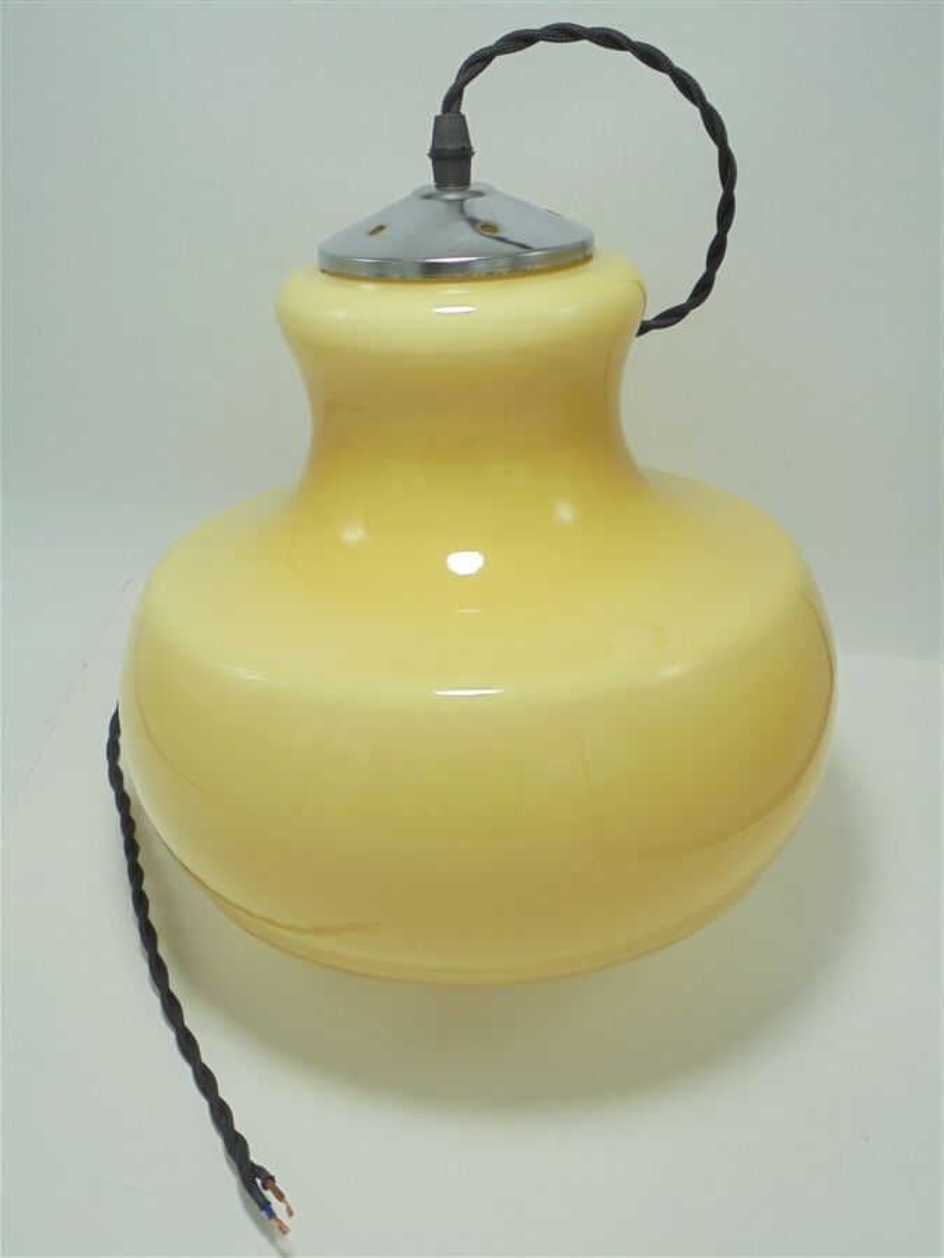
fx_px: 1382
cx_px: 472
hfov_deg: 37.7
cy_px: 629
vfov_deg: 49.0
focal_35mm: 38
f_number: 4.2
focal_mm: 6.9
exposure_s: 1/80
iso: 100
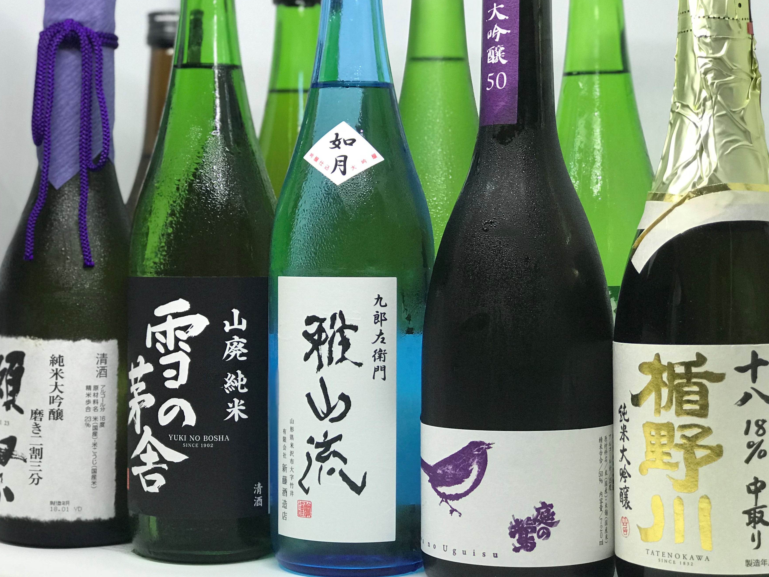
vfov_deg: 25.2
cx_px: 379
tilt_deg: -1.6
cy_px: 287
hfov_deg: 33.2
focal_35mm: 58
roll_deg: -0.6
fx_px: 1288
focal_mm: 6.6
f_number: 2.8
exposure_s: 1/50
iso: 80
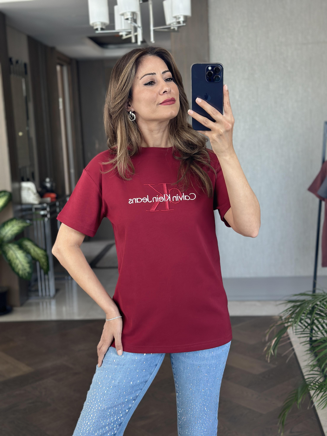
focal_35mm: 48
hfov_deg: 30.3
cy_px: 218
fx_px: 605
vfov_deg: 39.7
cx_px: 164
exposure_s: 1/86
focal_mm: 6.86
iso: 100
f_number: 1.78
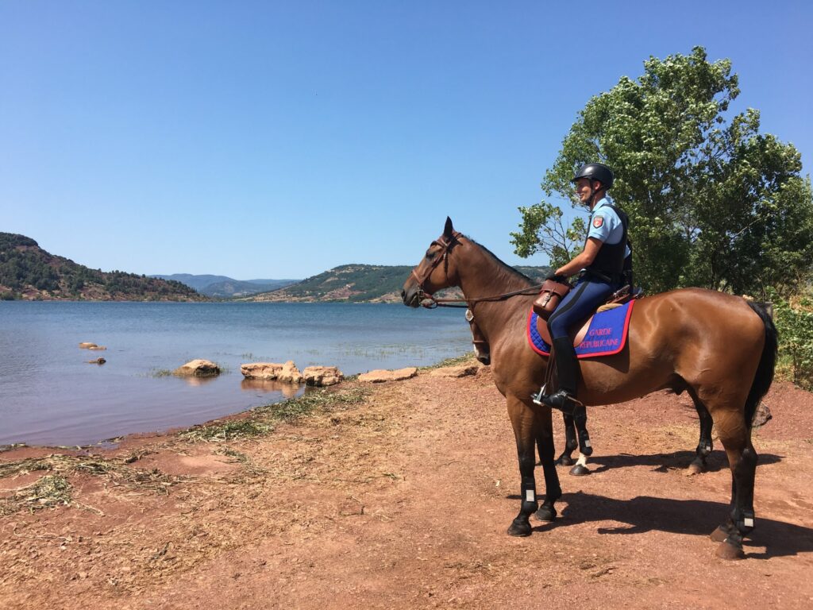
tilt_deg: +0.2
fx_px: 681
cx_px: 406
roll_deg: -1.2
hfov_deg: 61.7
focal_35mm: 29
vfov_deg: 48.2
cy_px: 305
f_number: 2.2
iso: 25
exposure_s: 1/1326
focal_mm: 4.15
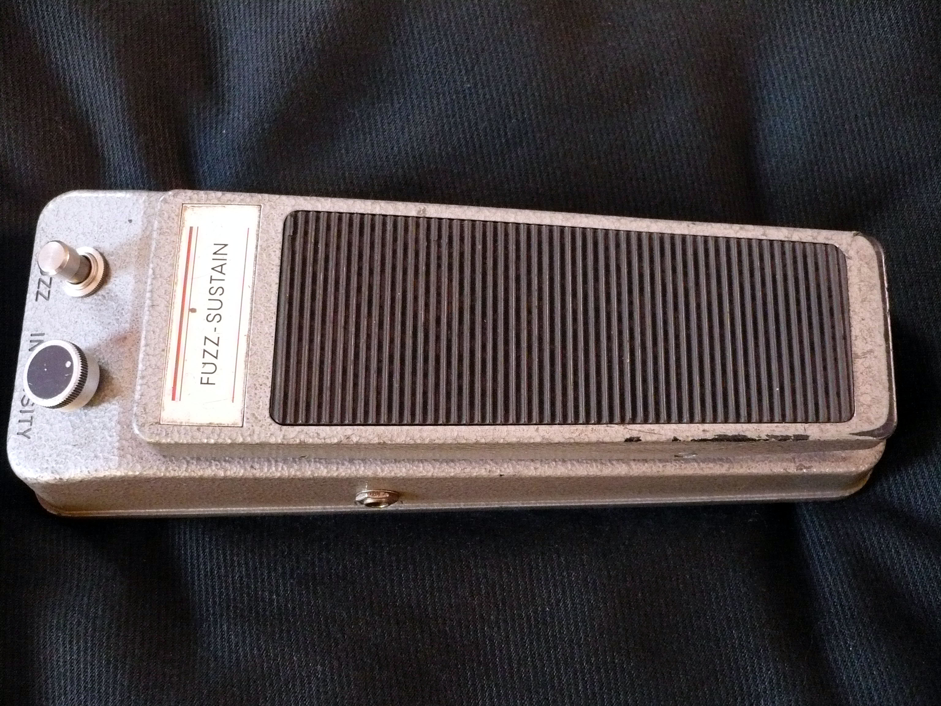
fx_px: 951
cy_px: 353
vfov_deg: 40.7
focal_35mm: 35
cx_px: 470
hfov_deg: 52.6
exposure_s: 1/13
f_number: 2.8
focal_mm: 5.8
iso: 400
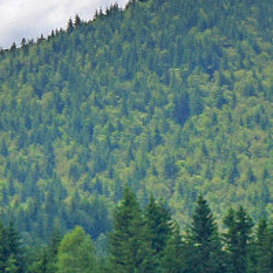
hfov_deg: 7.4
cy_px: -112
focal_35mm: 205
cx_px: -593
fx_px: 1829
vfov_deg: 8.4
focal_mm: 20
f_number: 11
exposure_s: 1/500
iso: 200
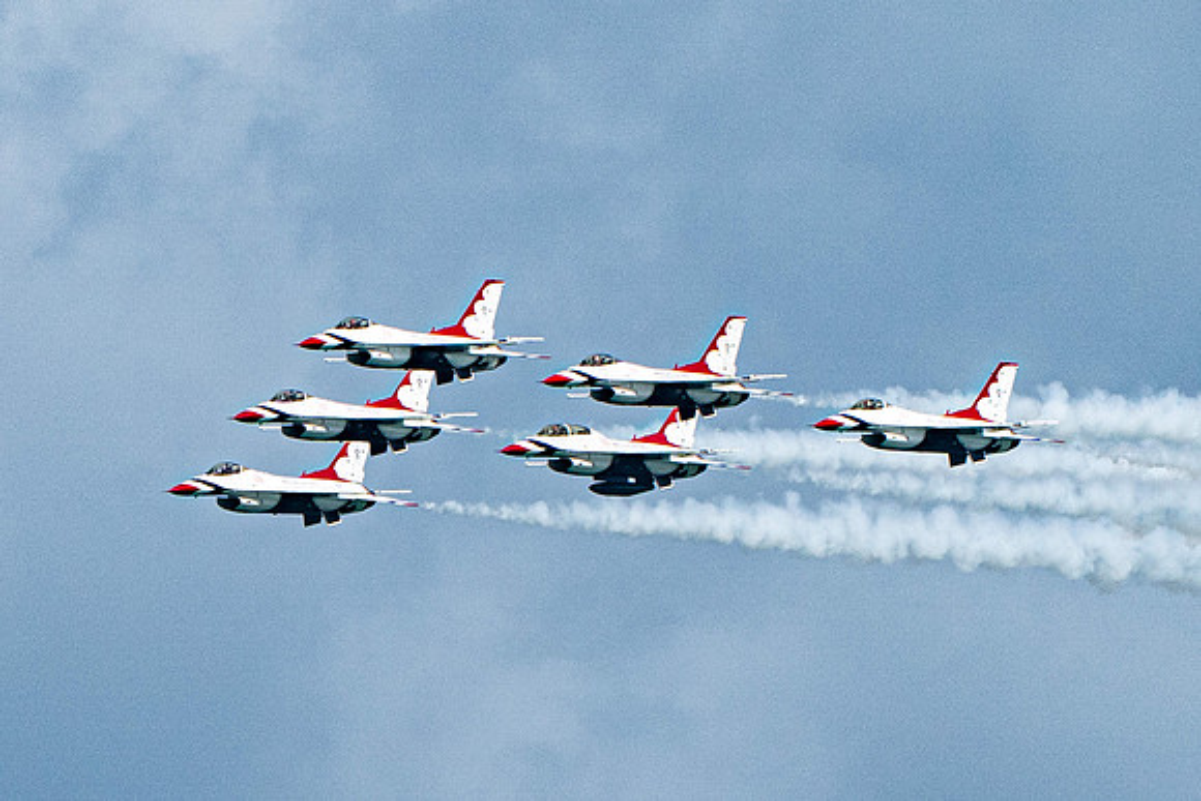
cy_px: 471
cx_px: 285
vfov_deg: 1.2
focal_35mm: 1189
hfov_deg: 1.7
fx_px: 39659
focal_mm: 400
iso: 640
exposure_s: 1/2000
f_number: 10
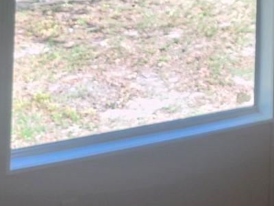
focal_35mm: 92
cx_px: 340
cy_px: -124
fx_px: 728
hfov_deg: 19.9
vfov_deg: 14.7
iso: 80
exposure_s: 1/180
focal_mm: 5.54
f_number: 1.8
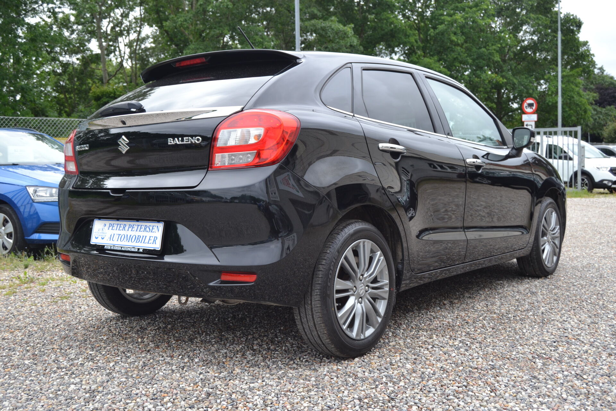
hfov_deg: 53.1
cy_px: 206
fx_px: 616
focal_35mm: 36
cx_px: 308
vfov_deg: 36.9
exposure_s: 1/125
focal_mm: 24
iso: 100
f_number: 5.6
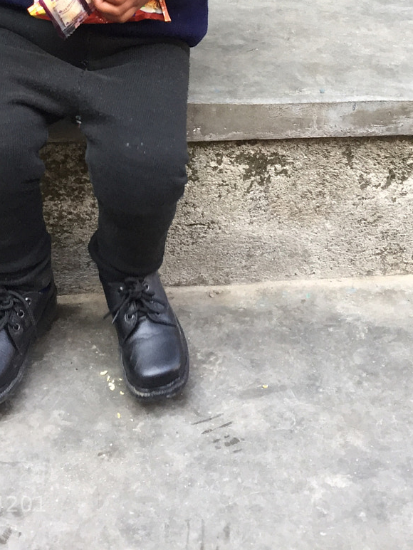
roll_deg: +0.7
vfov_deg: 29.8
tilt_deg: -19.9
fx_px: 954
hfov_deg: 24.1
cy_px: -9
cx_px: 101
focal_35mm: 60
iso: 40
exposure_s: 1/33
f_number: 2.2
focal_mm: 4.15
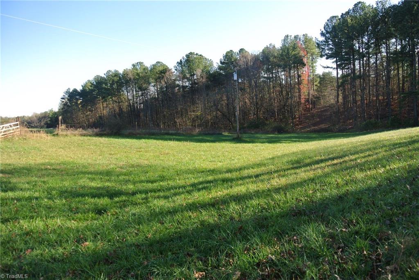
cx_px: 210
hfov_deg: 67.4
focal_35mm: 27
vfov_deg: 48.0
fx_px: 314
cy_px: 140
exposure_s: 1/250
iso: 100
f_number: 4
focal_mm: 10
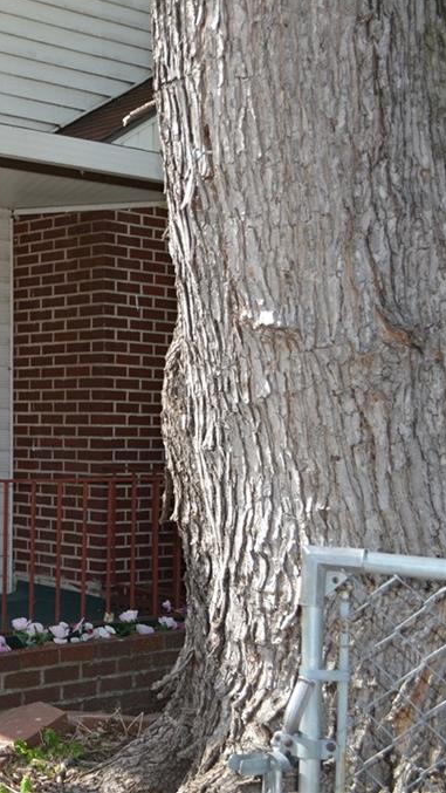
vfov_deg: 36.6
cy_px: 395
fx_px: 1198
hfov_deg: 19.3
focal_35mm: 57
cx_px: -151
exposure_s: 1/200
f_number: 5.6
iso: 100
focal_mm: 24
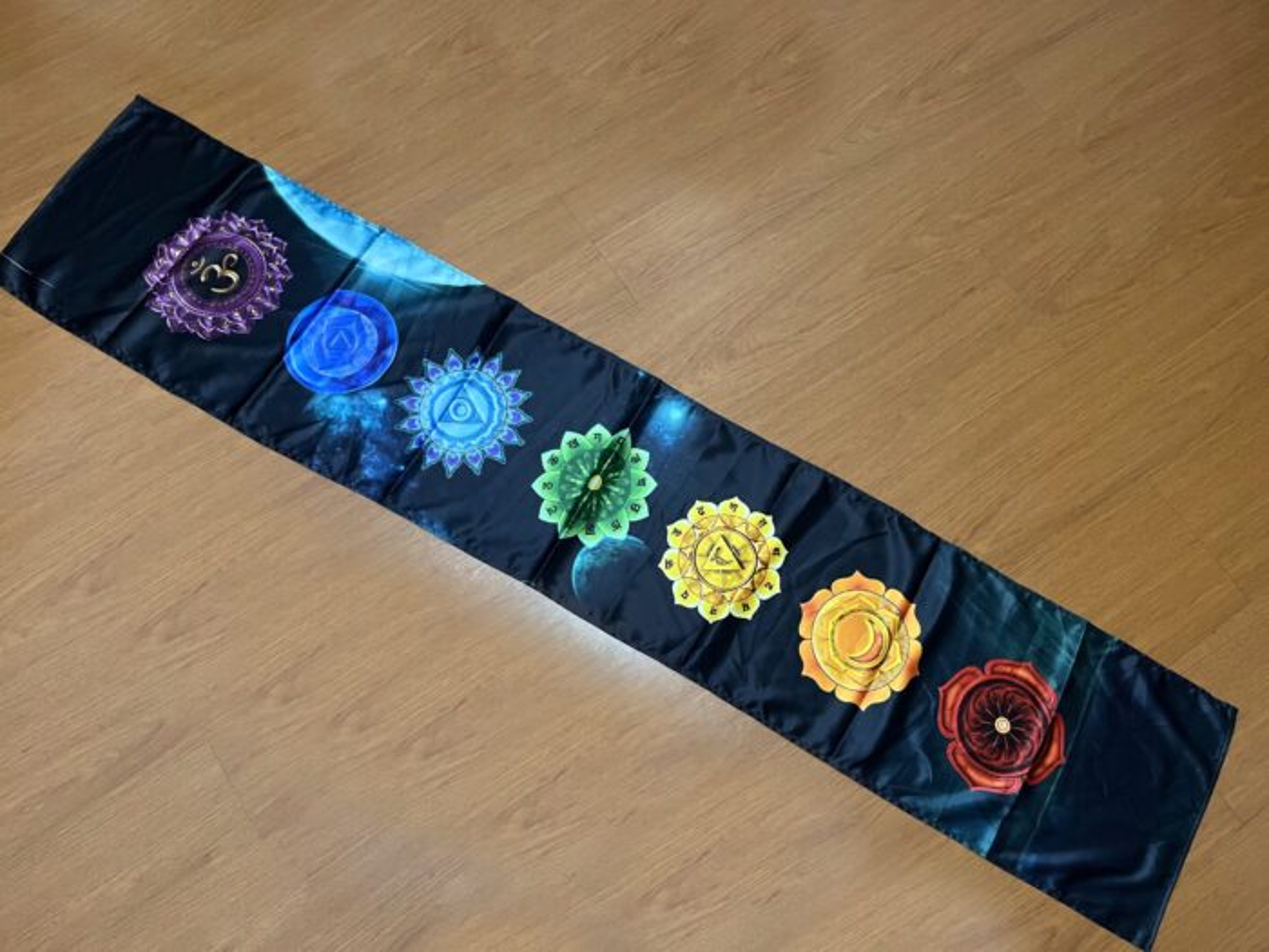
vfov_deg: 53.1
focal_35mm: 26
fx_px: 953
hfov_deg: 67.3
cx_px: 634
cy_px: 476
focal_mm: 5.1
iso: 500
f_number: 1.6
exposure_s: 1/40
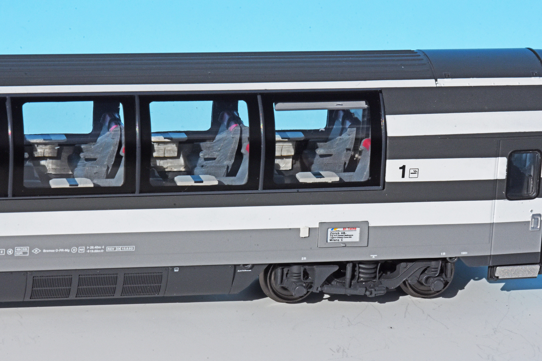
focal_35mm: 158
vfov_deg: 8.7
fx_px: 2371
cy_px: 180
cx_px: 271
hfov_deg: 13.0
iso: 800
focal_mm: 105
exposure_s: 1/800
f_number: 29
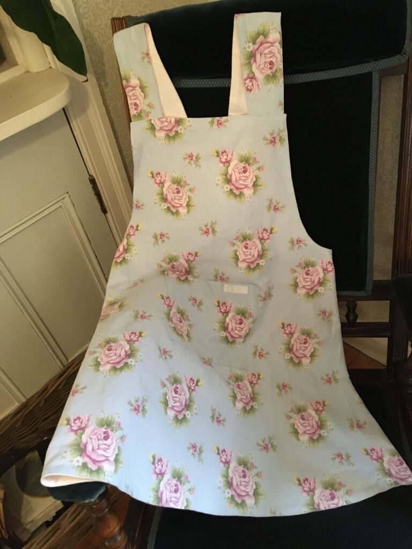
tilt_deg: -45.4
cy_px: 274
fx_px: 460
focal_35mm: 29
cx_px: 206
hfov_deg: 48.2
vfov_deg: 61.7
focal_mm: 4.15
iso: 320
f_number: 2.2
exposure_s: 1/17
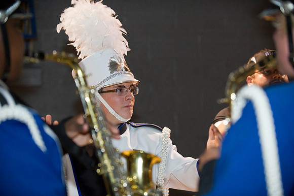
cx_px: 147
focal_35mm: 95
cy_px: 98
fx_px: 775
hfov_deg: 21.5
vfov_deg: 14.4
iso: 4000
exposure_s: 1/80
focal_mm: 95
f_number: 2.8
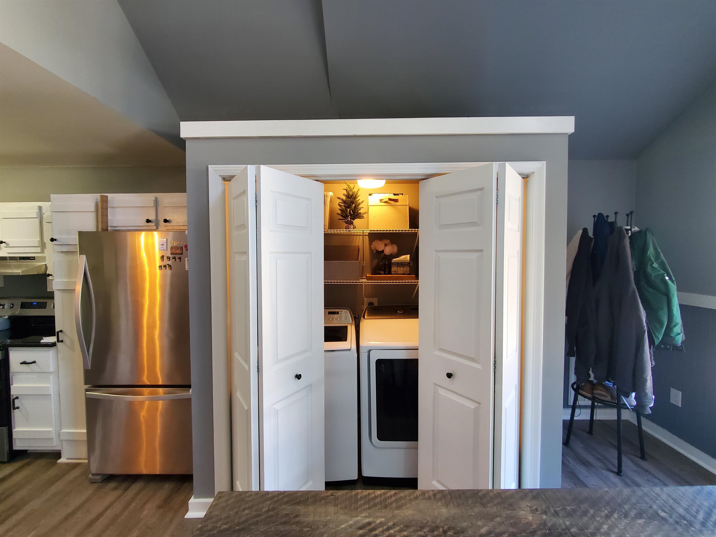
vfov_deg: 89.9
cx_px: 358
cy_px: 268
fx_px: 269
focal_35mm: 13
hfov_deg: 106.2
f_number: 2.2
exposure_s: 1/40
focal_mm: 1.8
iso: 400
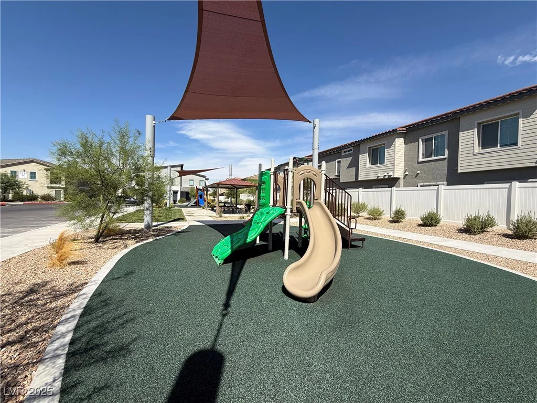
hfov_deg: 102.1
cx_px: 268
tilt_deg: +0.3
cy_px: 202
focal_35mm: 14
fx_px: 217
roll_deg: -1.5
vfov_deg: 85.7
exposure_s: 1/888
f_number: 2.2
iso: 20
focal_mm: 2.22
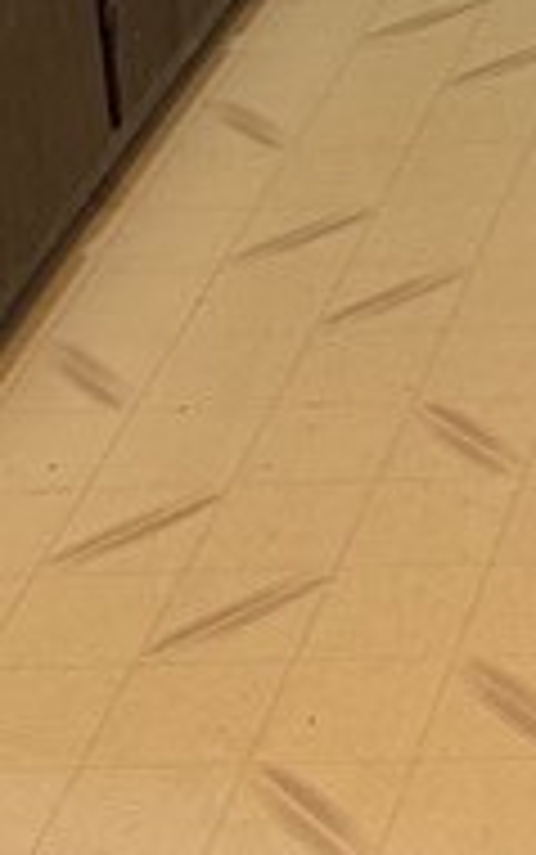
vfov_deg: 13.0
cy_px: -909
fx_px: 3197
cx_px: 1077
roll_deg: +3.1
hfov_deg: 9.0
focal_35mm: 137
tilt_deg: -7.2
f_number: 1.78
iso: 160
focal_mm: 6.76
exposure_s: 1/60
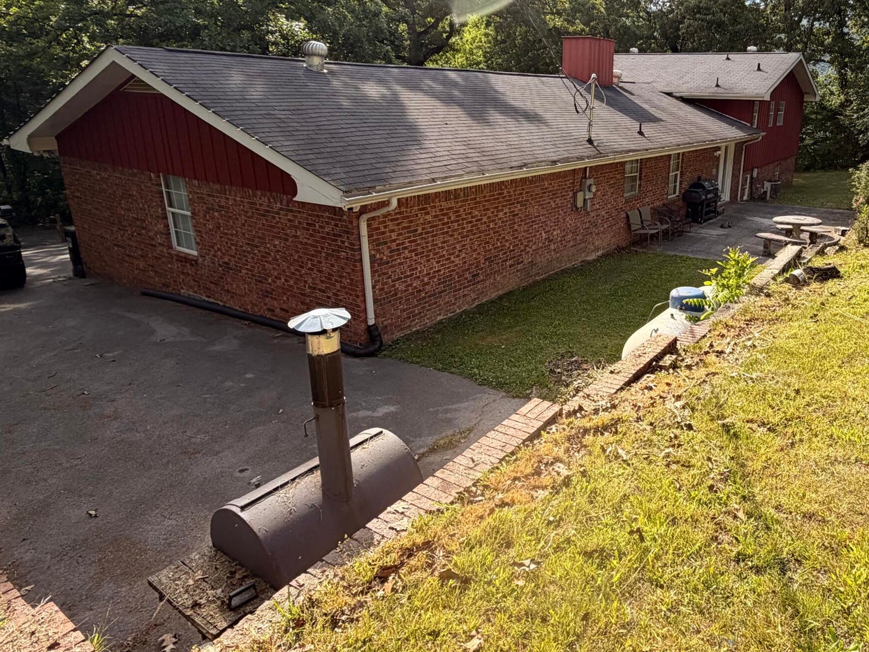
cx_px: 591
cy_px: 277
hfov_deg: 69.2
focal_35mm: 24
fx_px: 602
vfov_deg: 56.6
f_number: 2.2
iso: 40
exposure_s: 1/502
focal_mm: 2.22
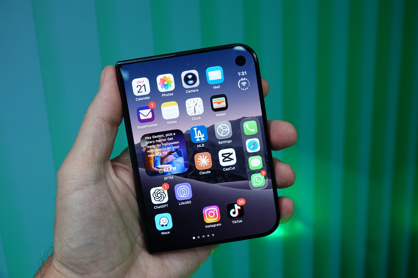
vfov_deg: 34.2
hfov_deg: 49.6
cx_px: 209
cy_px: 139
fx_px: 453
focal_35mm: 39
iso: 100
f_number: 3.2
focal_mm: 14.16
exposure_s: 1/40
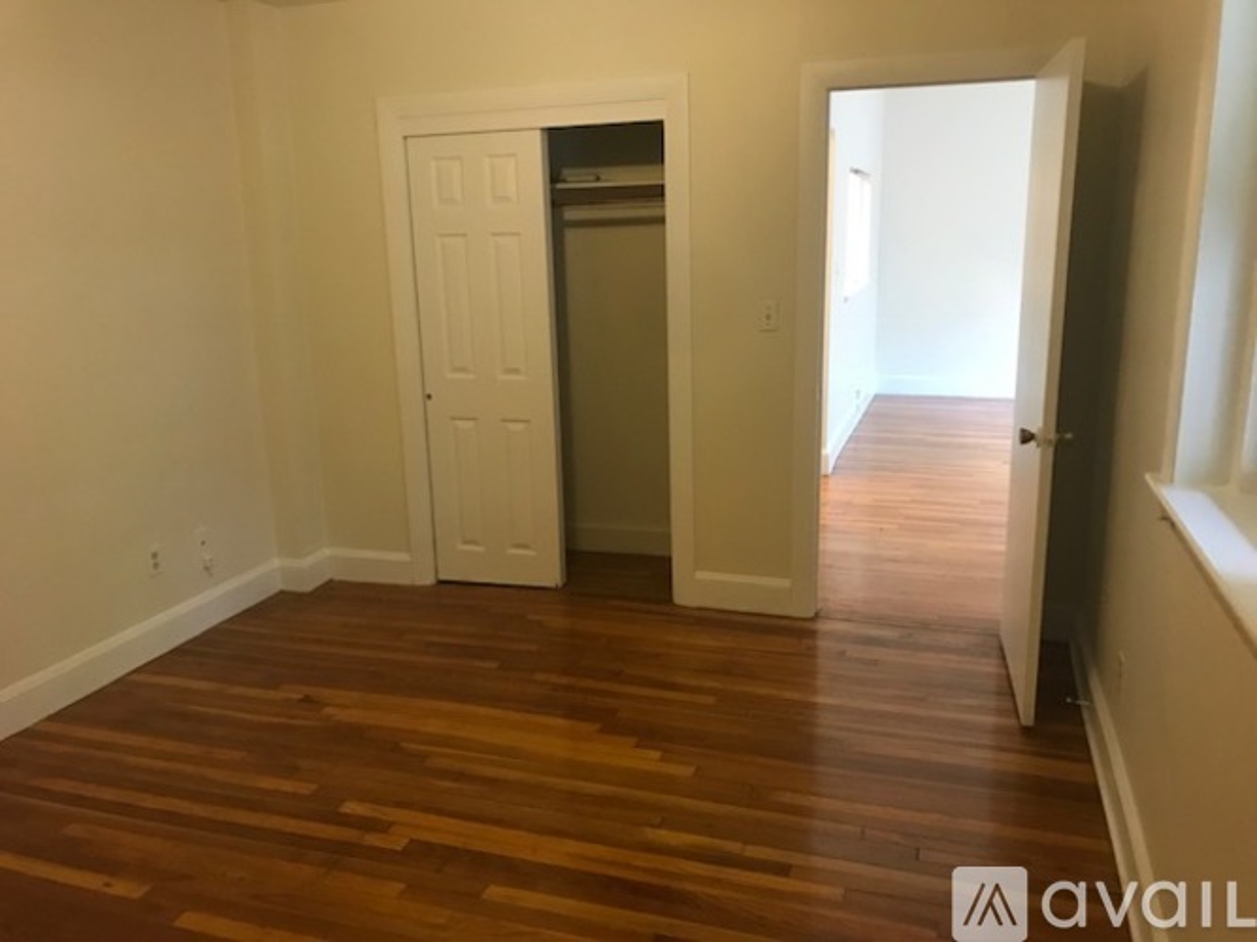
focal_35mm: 28
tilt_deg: -13.5
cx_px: 628
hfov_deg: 63.5
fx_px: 1017
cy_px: 471
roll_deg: +1.7
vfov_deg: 49.7
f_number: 1.8
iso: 80
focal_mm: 3.99
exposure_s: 1/15
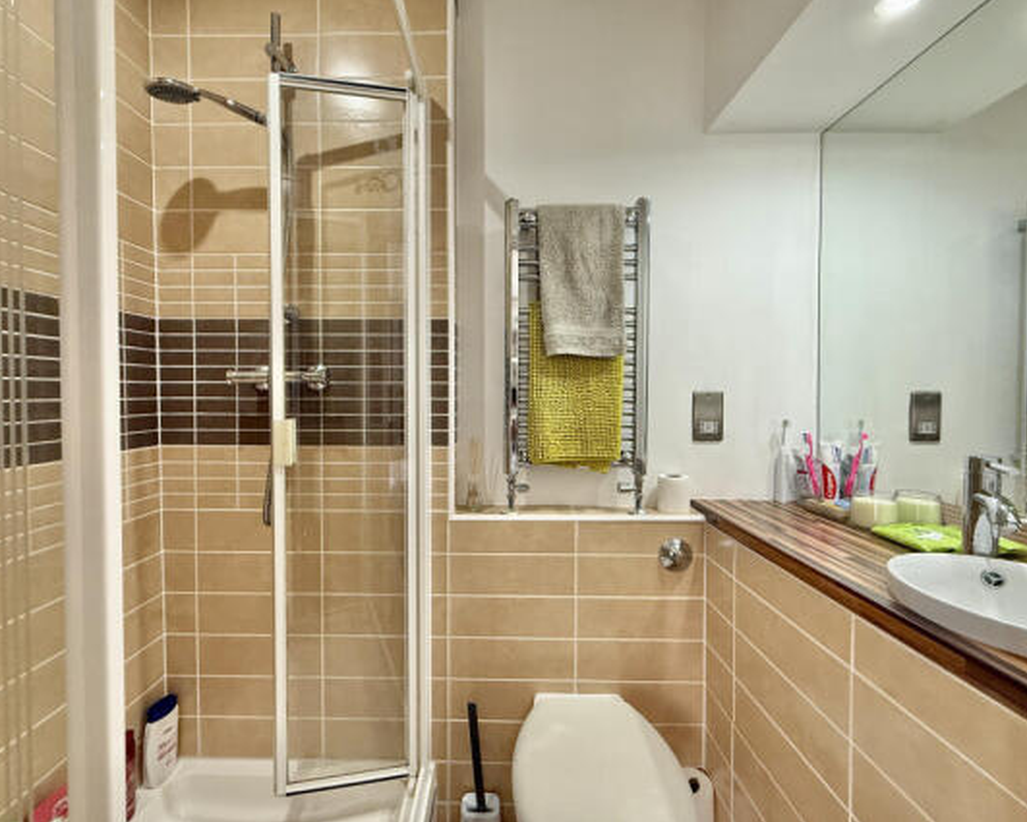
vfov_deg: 84.0
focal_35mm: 15
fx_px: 456
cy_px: 401
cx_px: 494
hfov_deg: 96.7
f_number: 2.2
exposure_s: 1/99
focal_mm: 2.22
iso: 200
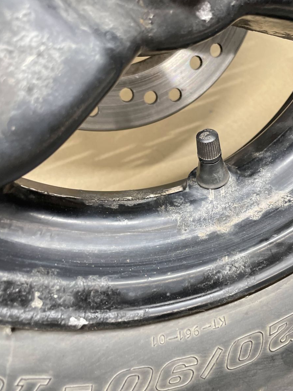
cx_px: 195
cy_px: 195
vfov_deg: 52.6
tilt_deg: -69.3
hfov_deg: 40.2
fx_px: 395
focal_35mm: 35
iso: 250
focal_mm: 4.2
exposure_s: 1/50
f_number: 1.6
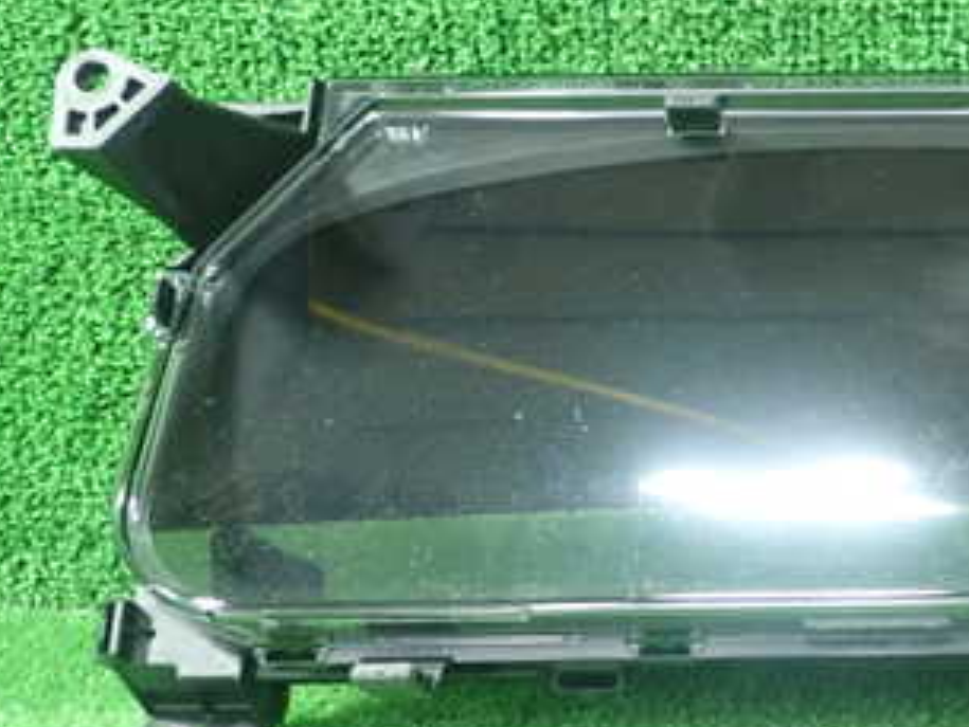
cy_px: 346
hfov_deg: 30.9
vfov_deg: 24.8
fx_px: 1652
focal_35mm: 59
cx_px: 905
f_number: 2.3
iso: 800
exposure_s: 1/40
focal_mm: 5.5
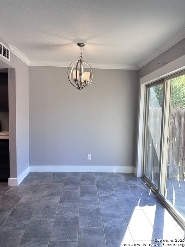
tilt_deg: -3.7
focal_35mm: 24
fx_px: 171
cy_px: 124
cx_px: 92
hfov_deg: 56.8
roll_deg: -2.4
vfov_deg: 71.6
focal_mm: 6.86
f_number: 1.78
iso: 100
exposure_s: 1/121
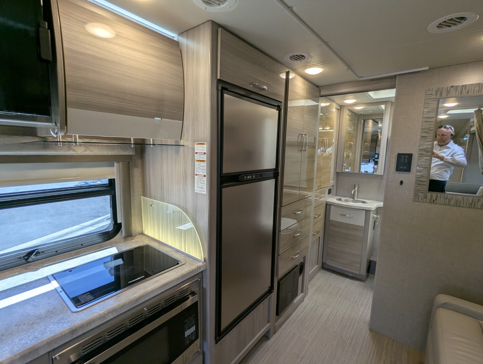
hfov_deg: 94.4
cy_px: 182
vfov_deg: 78.2
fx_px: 224
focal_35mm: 16
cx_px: 242
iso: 44
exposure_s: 1/117
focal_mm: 2.35
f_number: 2.2
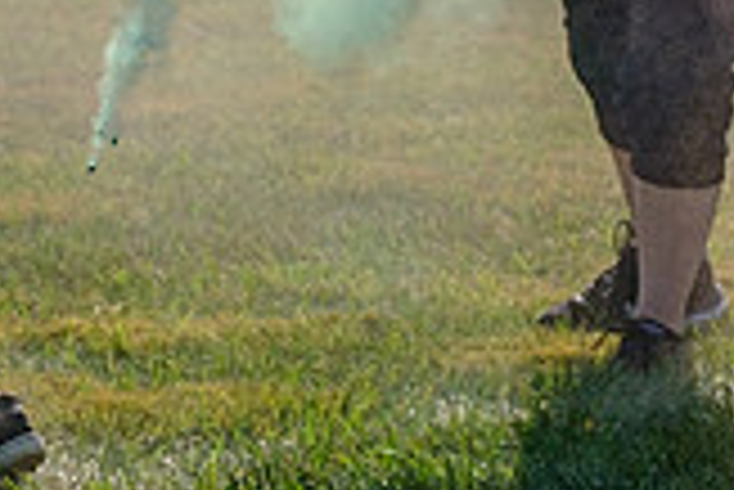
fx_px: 10754
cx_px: 463
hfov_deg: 3.9
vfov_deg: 2.6
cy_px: -371
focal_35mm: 527
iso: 200
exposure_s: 1/4000
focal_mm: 66
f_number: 2.8
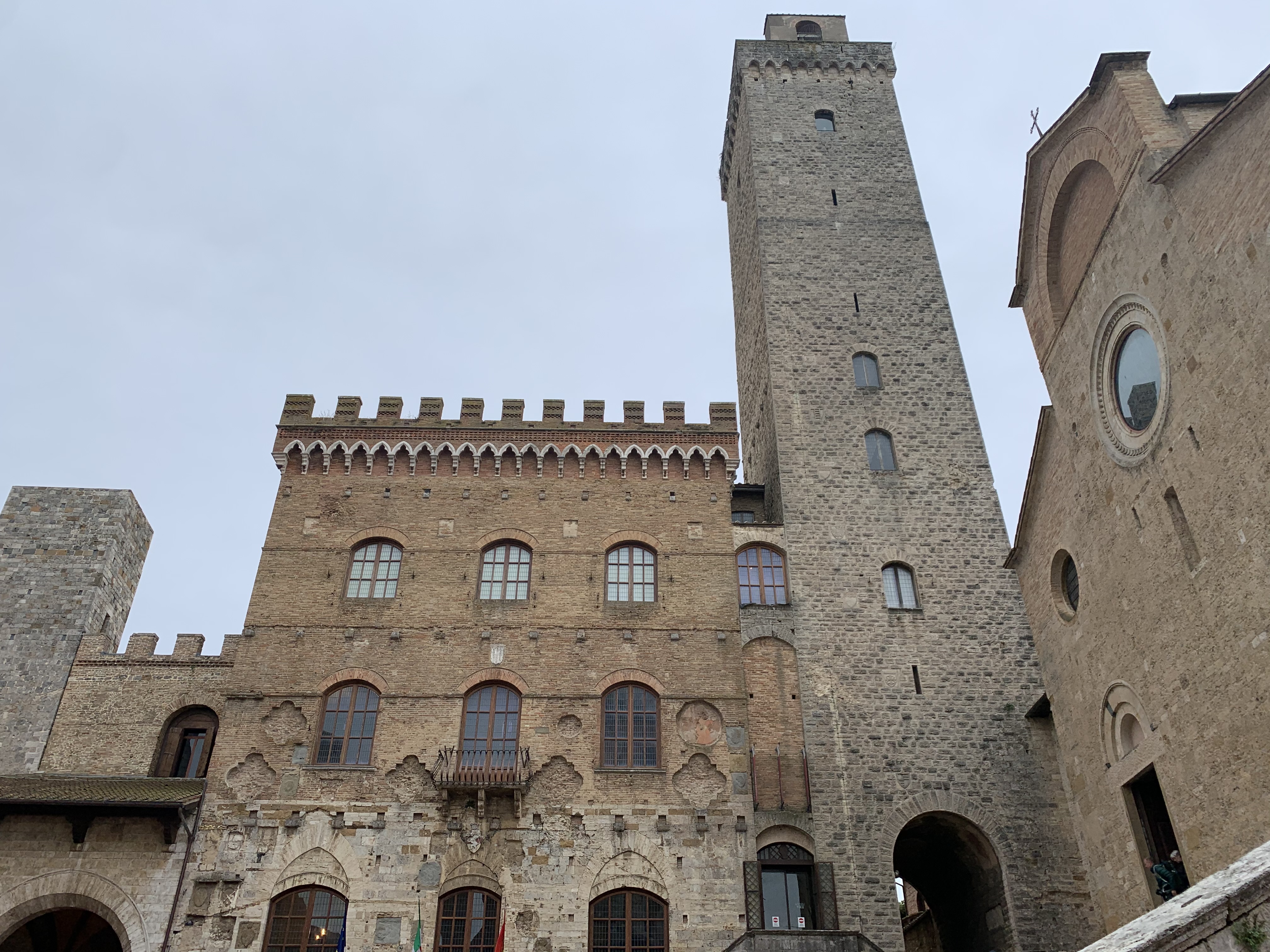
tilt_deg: +32.2
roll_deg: -0.3
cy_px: 476
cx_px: 635
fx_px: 954
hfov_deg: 67.3
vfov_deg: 53.1
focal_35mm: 26
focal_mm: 4.25
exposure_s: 1/777
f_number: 1.8
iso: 25
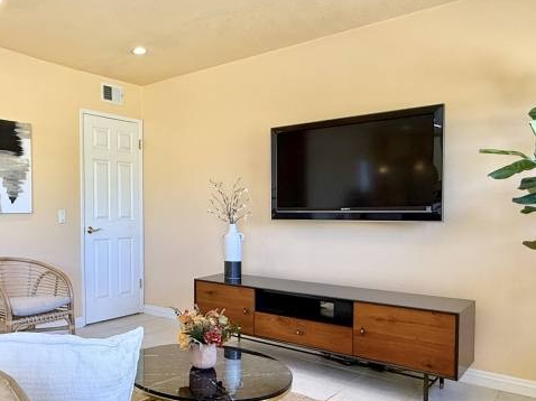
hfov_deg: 56.2
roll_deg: +0.4
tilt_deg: -1.2
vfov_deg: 46.7
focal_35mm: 30
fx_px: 464
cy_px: 226
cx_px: 118
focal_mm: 2.22
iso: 100
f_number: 2.2
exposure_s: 1/120
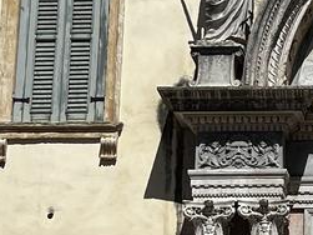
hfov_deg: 11.5
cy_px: 154
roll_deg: +0.4
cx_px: 431
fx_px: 1500
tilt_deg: +16.3
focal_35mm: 166
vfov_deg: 8.9
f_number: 1.5
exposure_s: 1/11364
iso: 50
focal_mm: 5.7
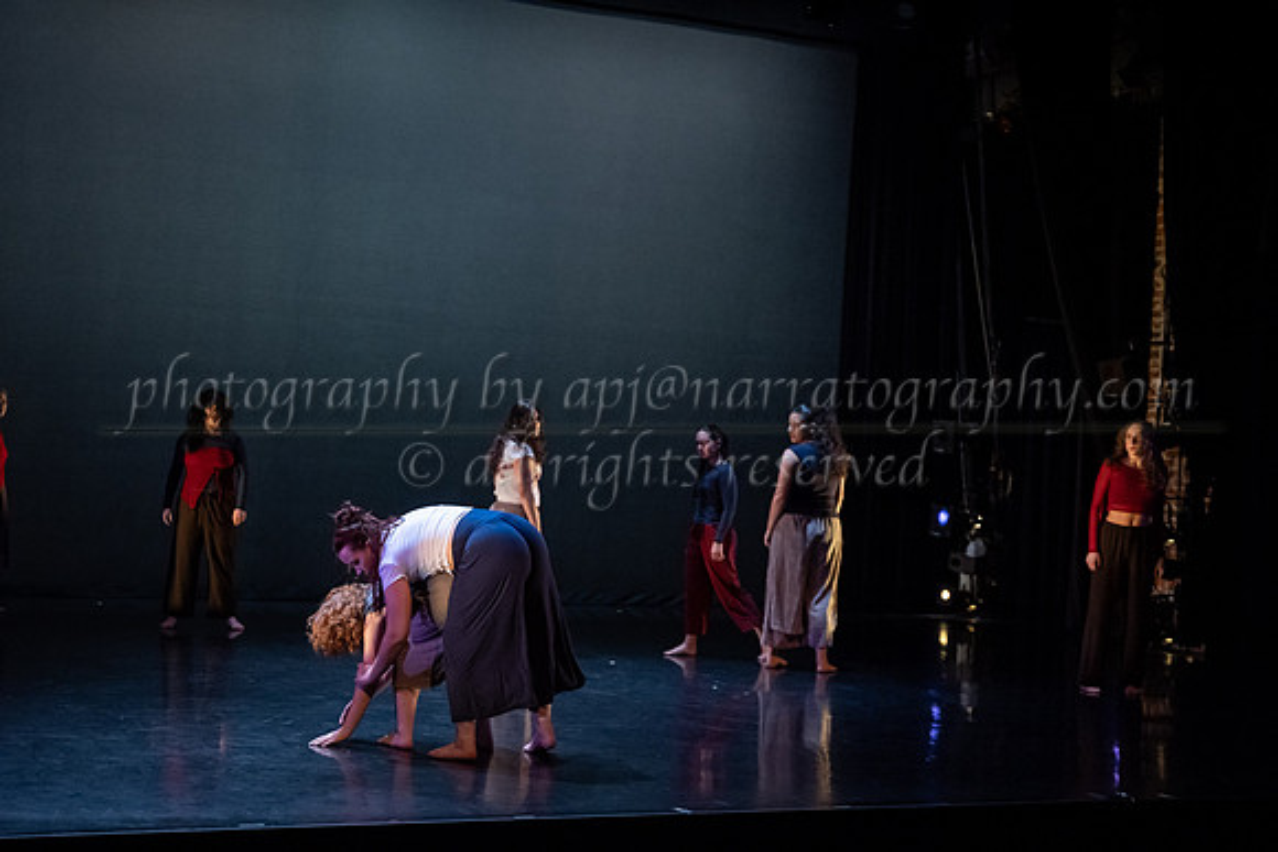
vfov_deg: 23.8
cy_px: 426
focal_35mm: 57
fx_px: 2024
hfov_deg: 35.0
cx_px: 639
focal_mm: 57
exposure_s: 1/400
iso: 4000
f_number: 3.2
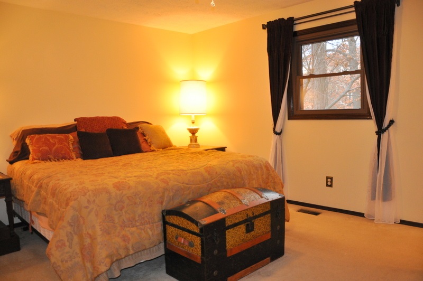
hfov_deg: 67.4
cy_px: 140
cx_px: 212
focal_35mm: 27
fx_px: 317
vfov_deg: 47.9
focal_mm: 18
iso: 800
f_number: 3.5
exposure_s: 1/80
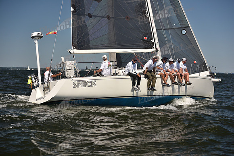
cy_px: 78
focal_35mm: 70
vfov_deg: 19.5
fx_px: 455
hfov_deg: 28.8
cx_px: 117
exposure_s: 1/1600
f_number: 4.5
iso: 250
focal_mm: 70
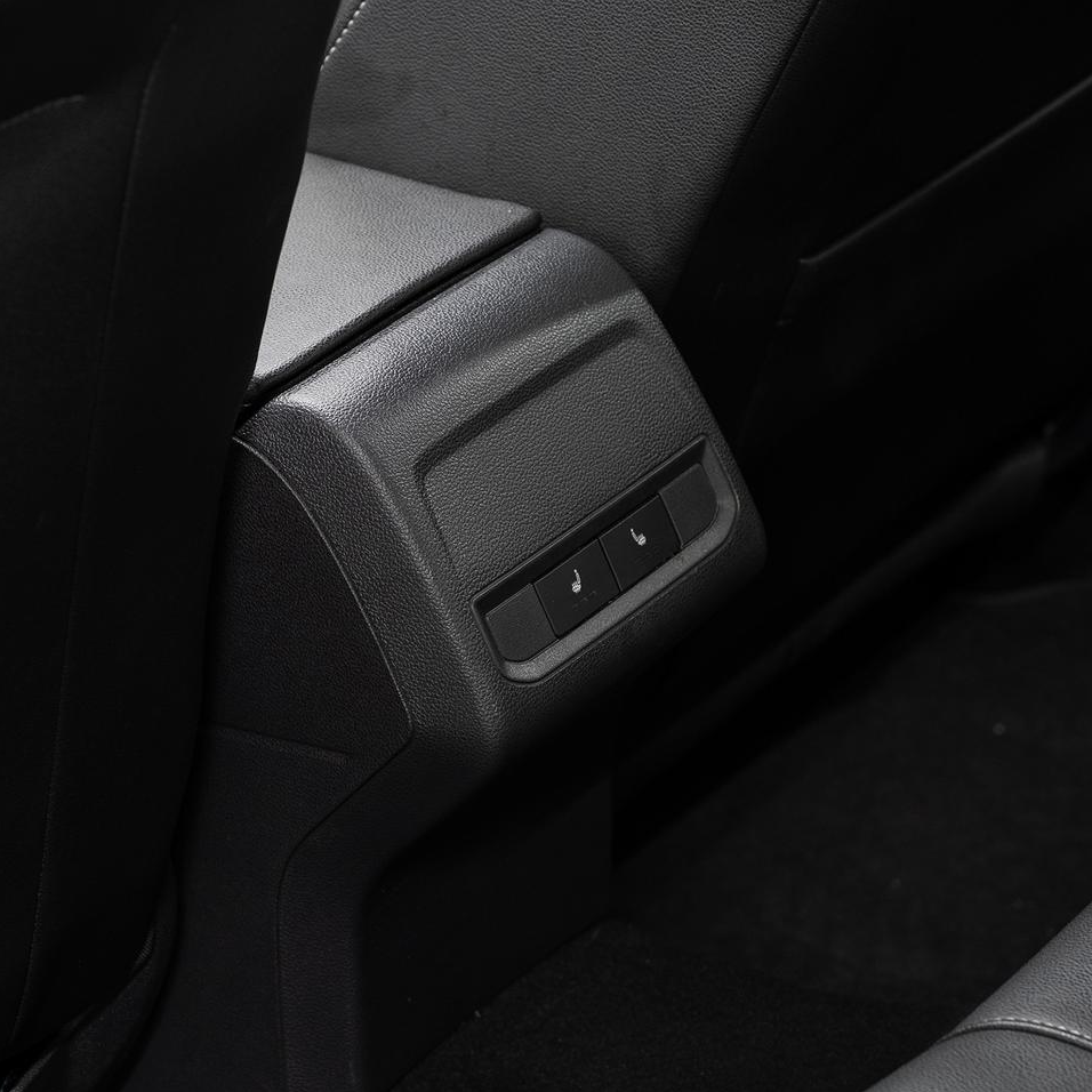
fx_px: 4675
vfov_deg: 13.3
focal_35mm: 131
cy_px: 435
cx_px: 491
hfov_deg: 13.3
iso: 100
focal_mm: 70
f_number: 5.6
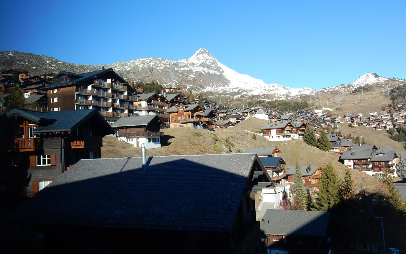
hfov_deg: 59.7
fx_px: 354
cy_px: 112
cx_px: 203
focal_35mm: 32
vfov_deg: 39.4
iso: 125
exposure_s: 1/640
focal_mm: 5.4
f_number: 4
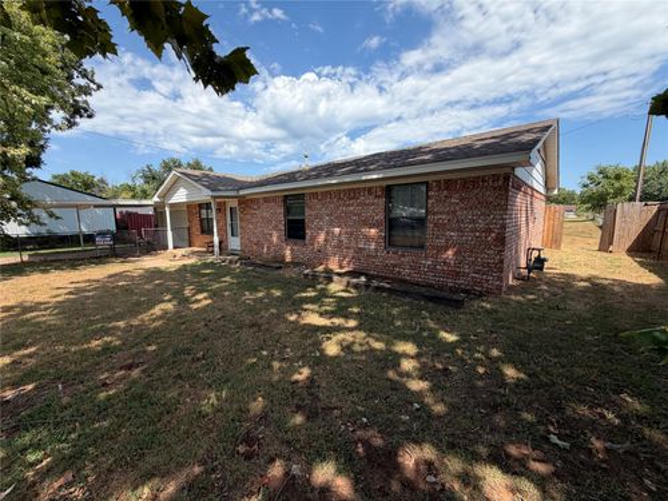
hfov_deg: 102.1
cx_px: 334
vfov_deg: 85.7
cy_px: 250
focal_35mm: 14
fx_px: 270
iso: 32
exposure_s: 1/770
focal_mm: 2.22
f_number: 2.2
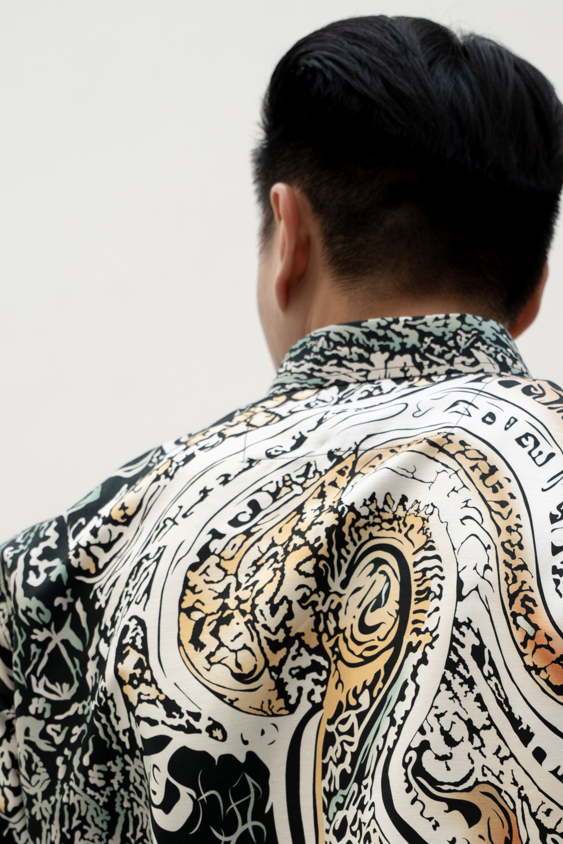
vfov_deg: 23.3
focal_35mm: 84
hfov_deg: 16.1
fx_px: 1981
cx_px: 395
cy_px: 783
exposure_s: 1/160
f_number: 5
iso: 160
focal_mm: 39.7
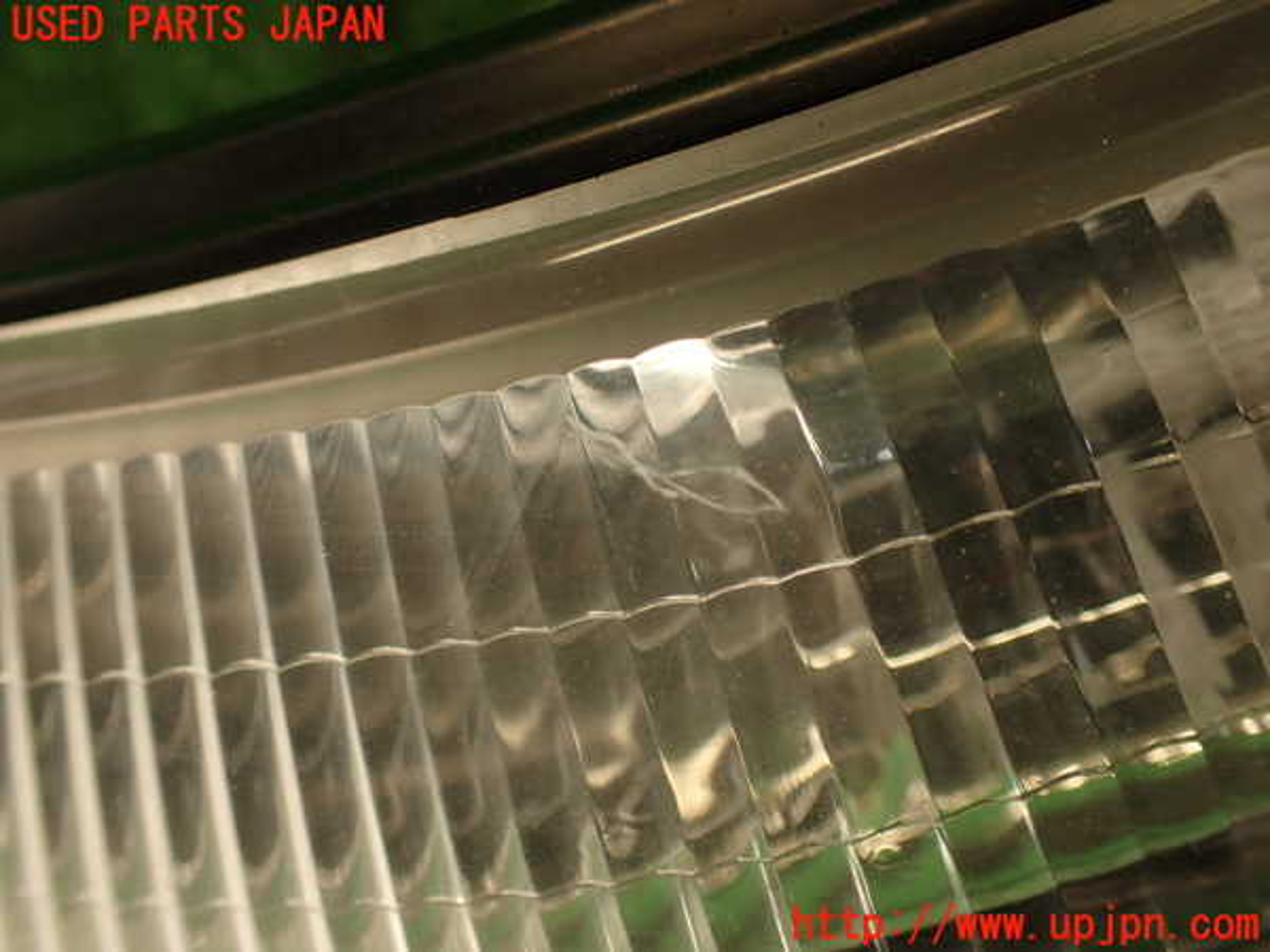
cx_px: 635
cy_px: 476
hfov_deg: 56.8
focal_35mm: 32
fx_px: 1174
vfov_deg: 44.2
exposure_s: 1/60
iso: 100
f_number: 2.4
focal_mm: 5.79
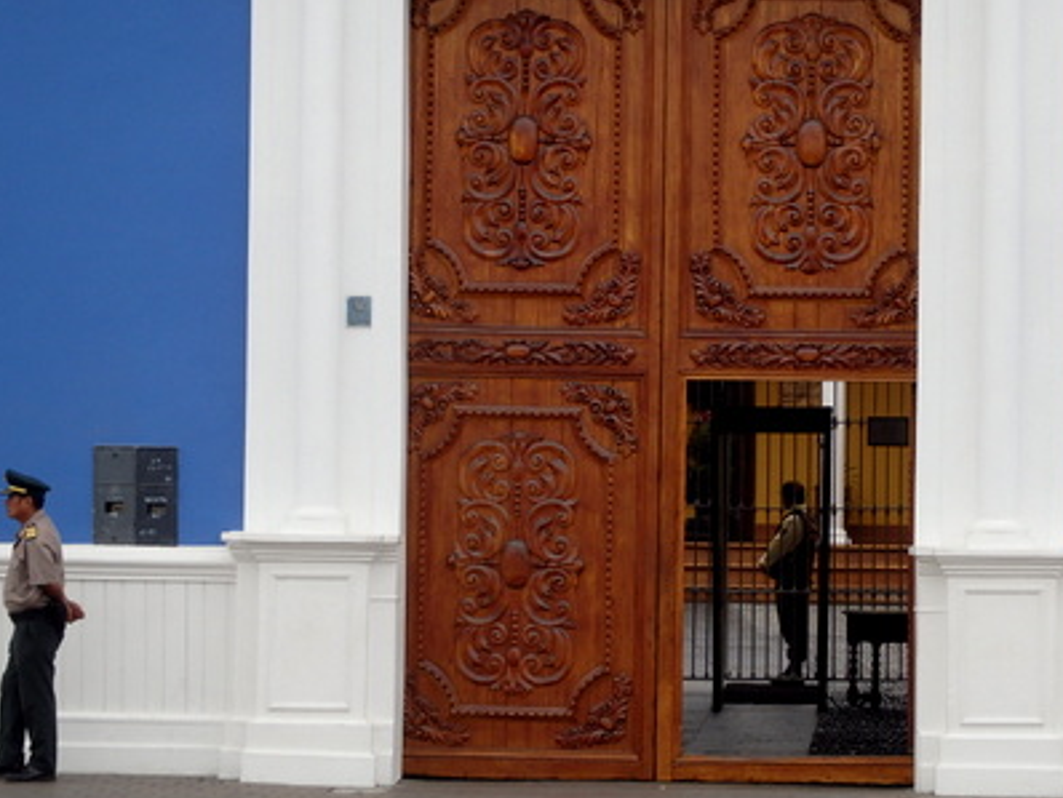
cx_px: 649
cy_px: 370
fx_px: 3472
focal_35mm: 113
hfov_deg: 17.4
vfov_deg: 13.1
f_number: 4.6
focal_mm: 16.1
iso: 125
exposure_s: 1/200
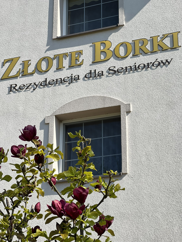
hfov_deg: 19.1
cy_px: 121
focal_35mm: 77
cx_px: 91
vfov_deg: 25.3
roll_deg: -0.2
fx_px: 540
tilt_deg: +26.8
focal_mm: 9
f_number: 2.8
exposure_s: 1/539
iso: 32
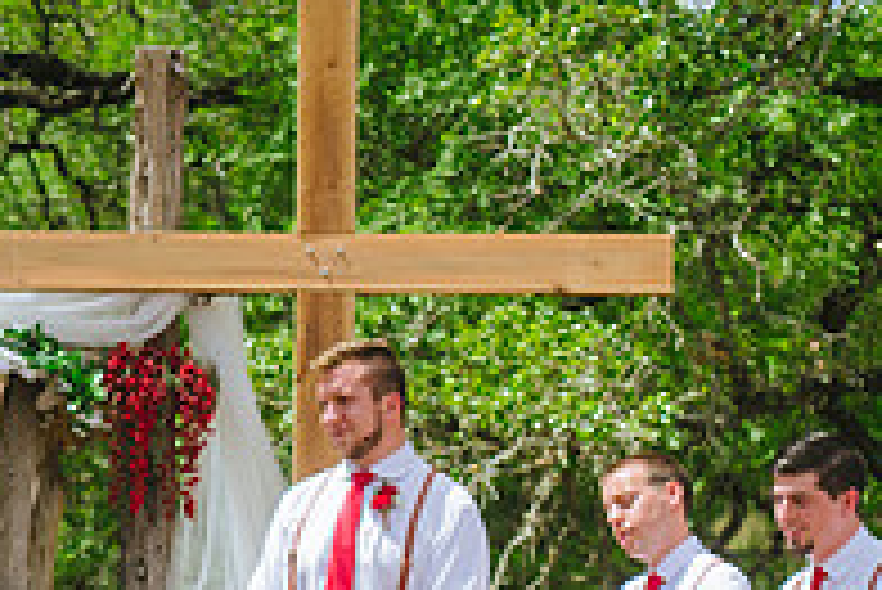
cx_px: -364
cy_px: 718
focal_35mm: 207
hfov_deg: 9.7
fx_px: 5075
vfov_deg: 6.6
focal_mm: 70
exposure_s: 1/1600
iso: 160
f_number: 2.8
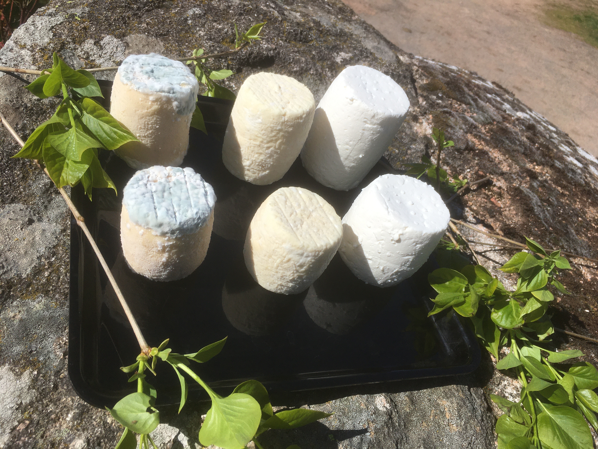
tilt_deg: -40.8
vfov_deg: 48.2
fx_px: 501
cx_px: 299
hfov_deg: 61.7
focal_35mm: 29
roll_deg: -17.1
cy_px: 224
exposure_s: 1/2747
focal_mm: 4.15
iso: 25
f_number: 2.2
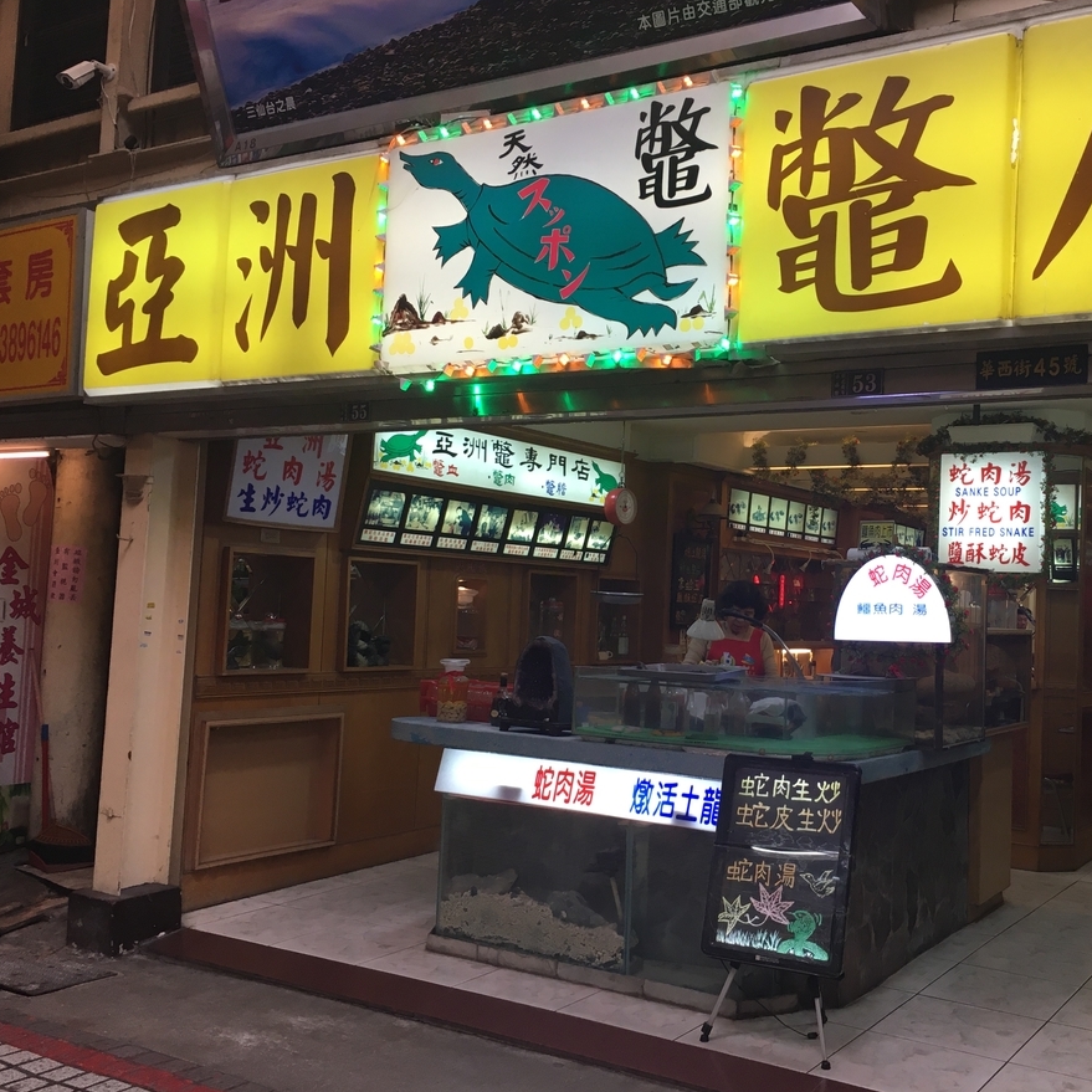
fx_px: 1249
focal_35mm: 35
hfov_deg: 46.8
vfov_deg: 47.2
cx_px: 685
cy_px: 540
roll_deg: -3.1
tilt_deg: +3.0
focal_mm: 4.15
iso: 25
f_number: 2.2
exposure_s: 1/40
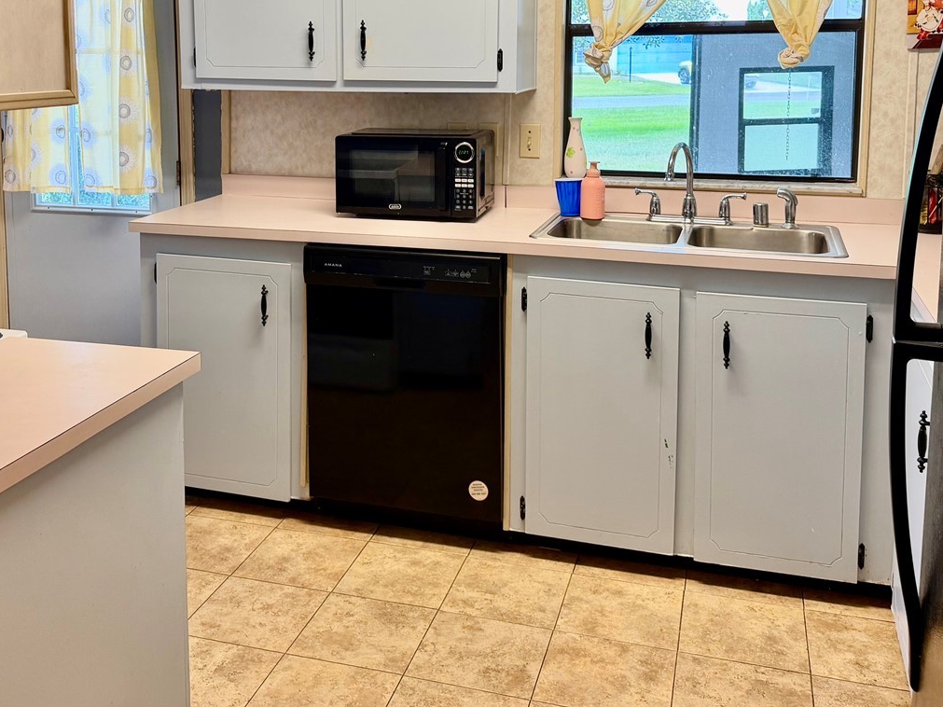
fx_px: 1035
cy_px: 154
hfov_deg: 48.8
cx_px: 391
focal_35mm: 38
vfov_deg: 36.6
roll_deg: +0.1
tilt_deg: -6.6
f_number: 1.78
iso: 100
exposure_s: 1/60
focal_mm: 6.76
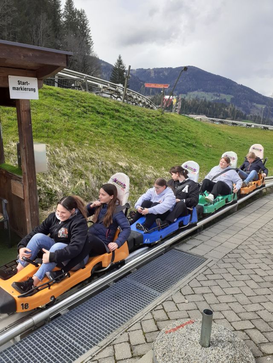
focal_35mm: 27
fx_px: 284
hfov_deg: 51.4
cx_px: 136
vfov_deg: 65.3
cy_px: 182
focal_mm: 3.6
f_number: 1.9
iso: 40
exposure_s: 1/766
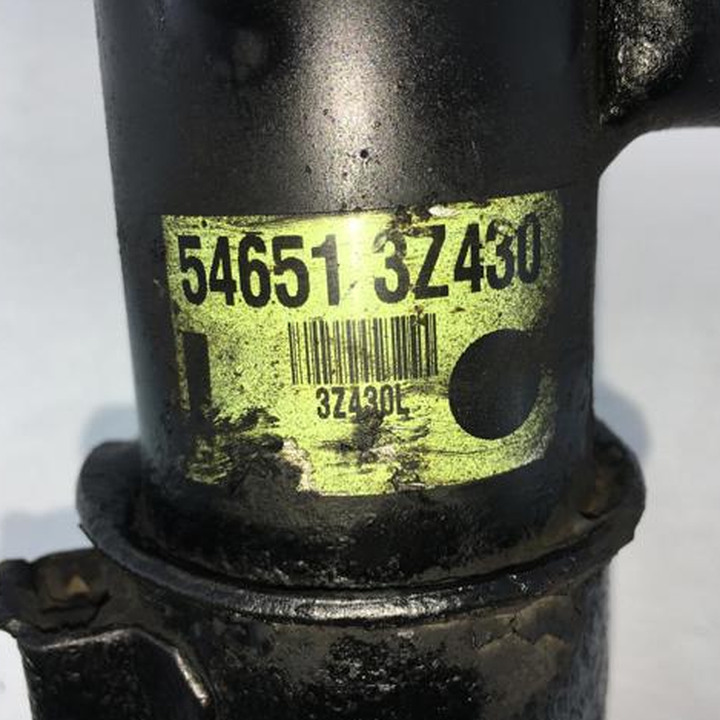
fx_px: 824
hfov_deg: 47.2
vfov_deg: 47.2
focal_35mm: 35
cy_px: 362
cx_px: 350
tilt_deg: -70.5
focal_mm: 4.15
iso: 25
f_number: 2.2
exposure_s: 1/260
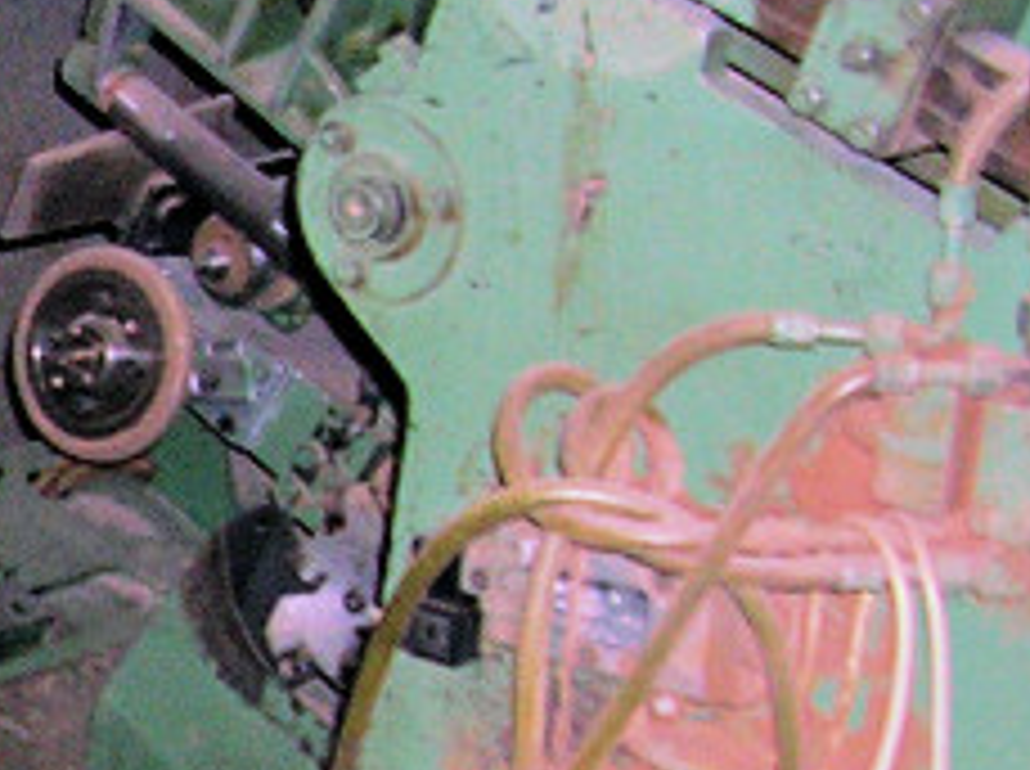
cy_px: 811
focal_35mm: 133
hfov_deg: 13.8
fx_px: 3951
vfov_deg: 11.0
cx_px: -571
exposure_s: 1/60.1
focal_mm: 5.8
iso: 110
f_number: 2.8
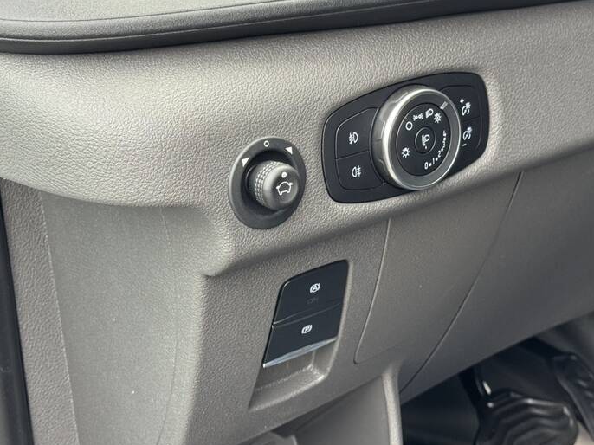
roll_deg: -2.5
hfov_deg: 23.2
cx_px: 367
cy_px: 222
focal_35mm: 84
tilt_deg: -27.4
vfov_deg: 17.6
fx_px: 1441
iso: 100
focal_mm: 6.76
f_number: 1.78
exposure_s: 1/60
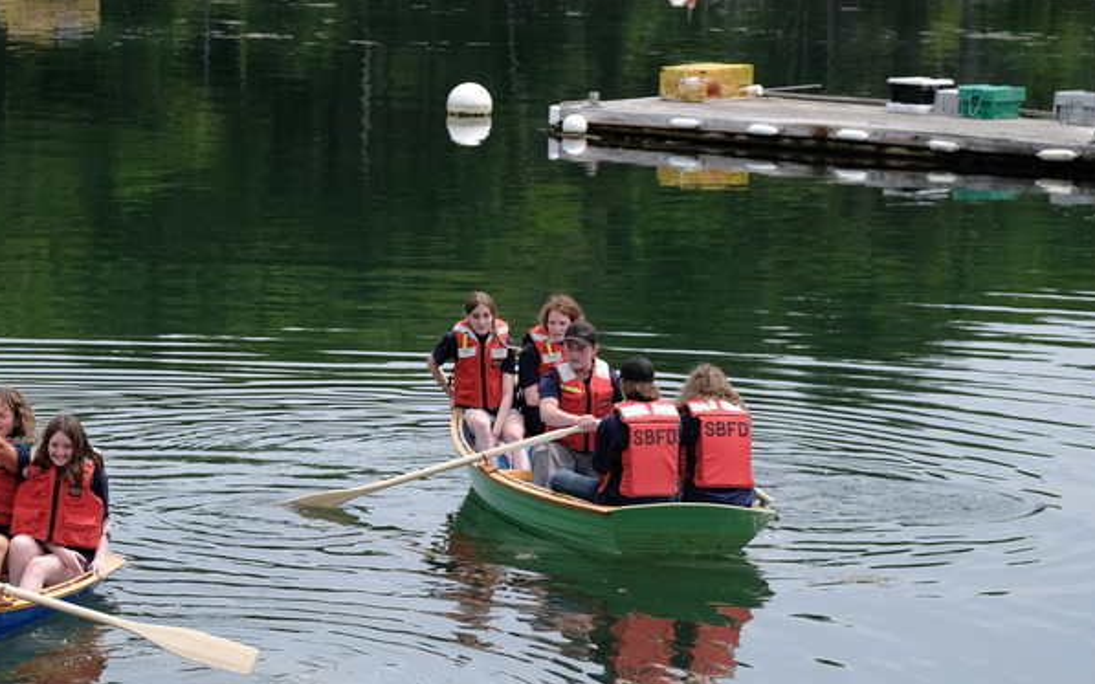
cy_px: 359
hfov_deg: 16.3
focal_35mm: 128
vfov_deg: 10.2
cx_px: 306
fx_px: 3819
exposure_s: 1/1600
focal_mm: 50
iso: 160
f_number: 2.8
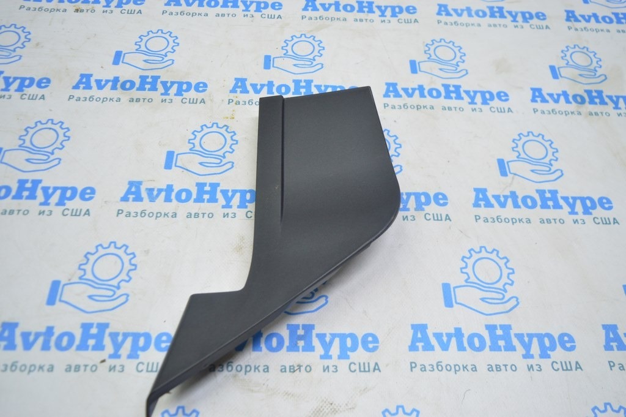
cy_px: 208
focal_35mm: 30
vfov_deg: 43.5
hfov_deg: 62.0
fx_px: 521
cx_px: 313
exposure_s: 1/40
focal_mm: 20
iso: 400
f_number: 3.5
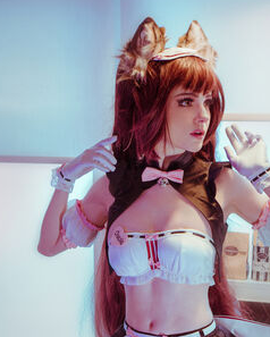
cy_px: 273
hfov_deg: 26.2
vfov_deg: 31.6
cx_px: 168
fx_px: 579
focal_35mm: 58
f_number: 3.5
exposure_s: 1/50
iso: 320
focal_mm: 24
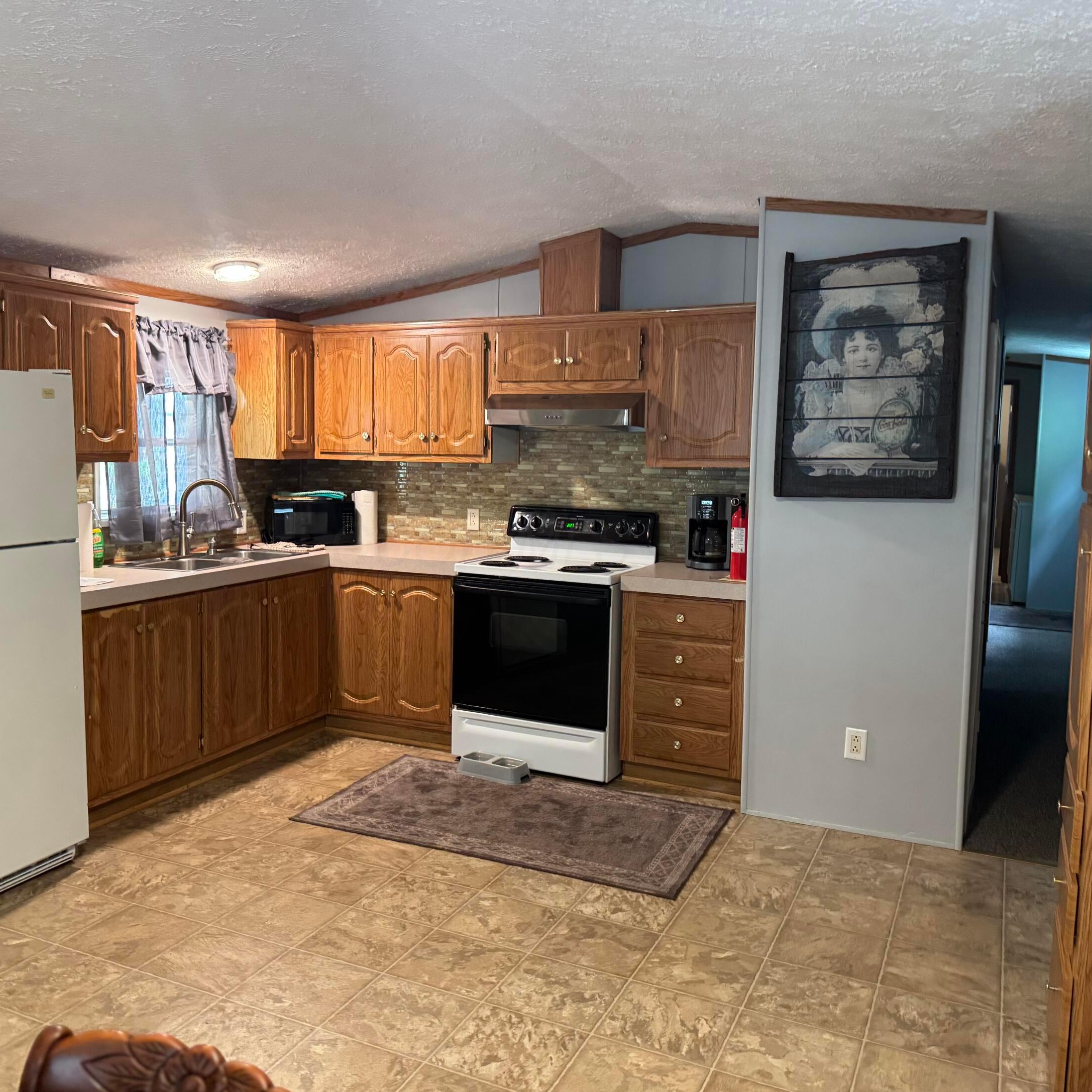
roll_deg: -2.8
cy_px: 544
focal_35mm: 29
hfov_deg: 55.5
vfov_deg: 55.6
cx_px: 481
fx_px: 1035
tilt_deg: -4.8
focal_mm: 6.76
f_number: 1.78
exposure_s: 1/60
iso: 500
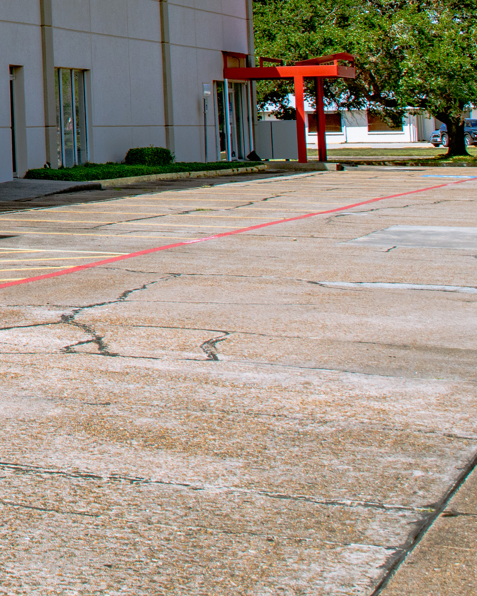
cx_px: -459
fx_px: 1729
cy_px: -47
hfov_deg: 13.6
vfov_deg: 18.8
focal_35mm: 98
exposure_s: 1/400
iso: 400
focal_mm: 30
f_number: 13
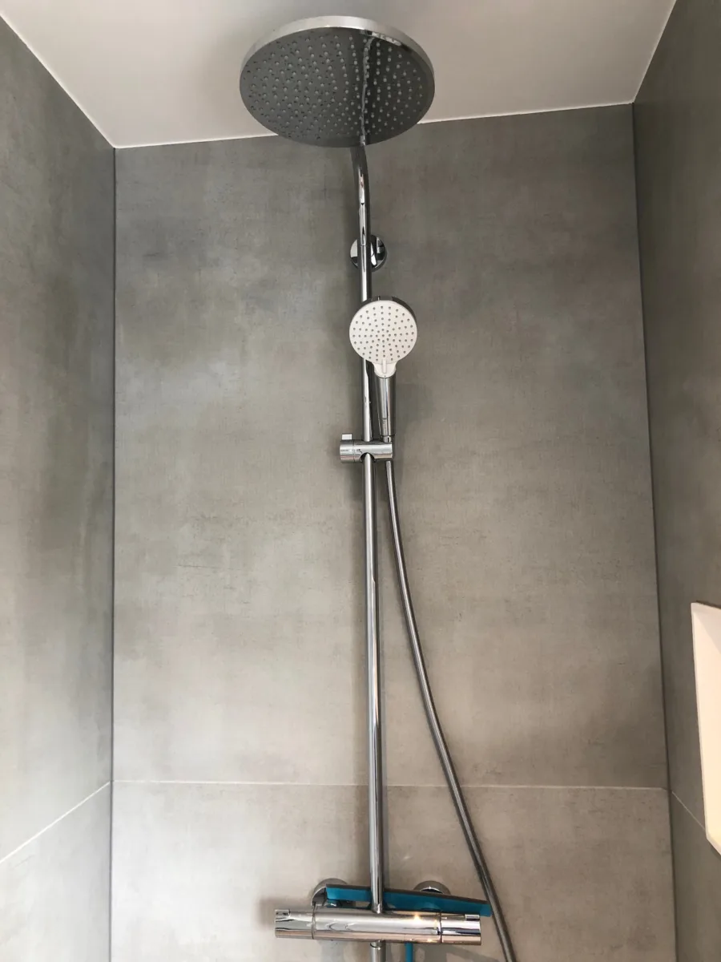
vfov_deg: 63.4
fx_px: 778
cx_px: 360
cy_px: 481
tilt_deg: +4.0
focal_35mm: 28
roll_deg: +1.4
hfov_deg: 49.7
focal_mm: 4
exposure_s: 1/25
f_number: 1.8
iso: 40
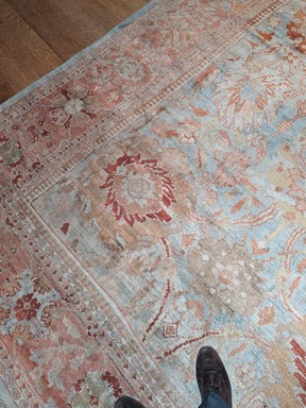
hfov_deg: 54.9
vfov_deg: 69.4
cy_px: 201
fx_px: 295
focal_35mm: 25
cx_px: 154
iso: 3070
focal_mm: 6.81
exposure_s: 1/37.9
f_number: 1.85
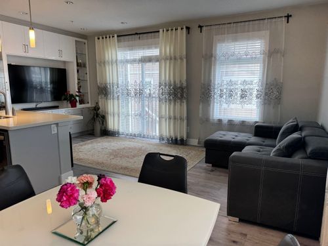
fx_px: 227
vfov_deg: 56.8
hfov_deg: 71.6
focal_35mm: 24
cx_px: 164
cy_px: 123
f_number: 1.78
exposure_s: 1/120
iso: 80
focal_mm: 6.76
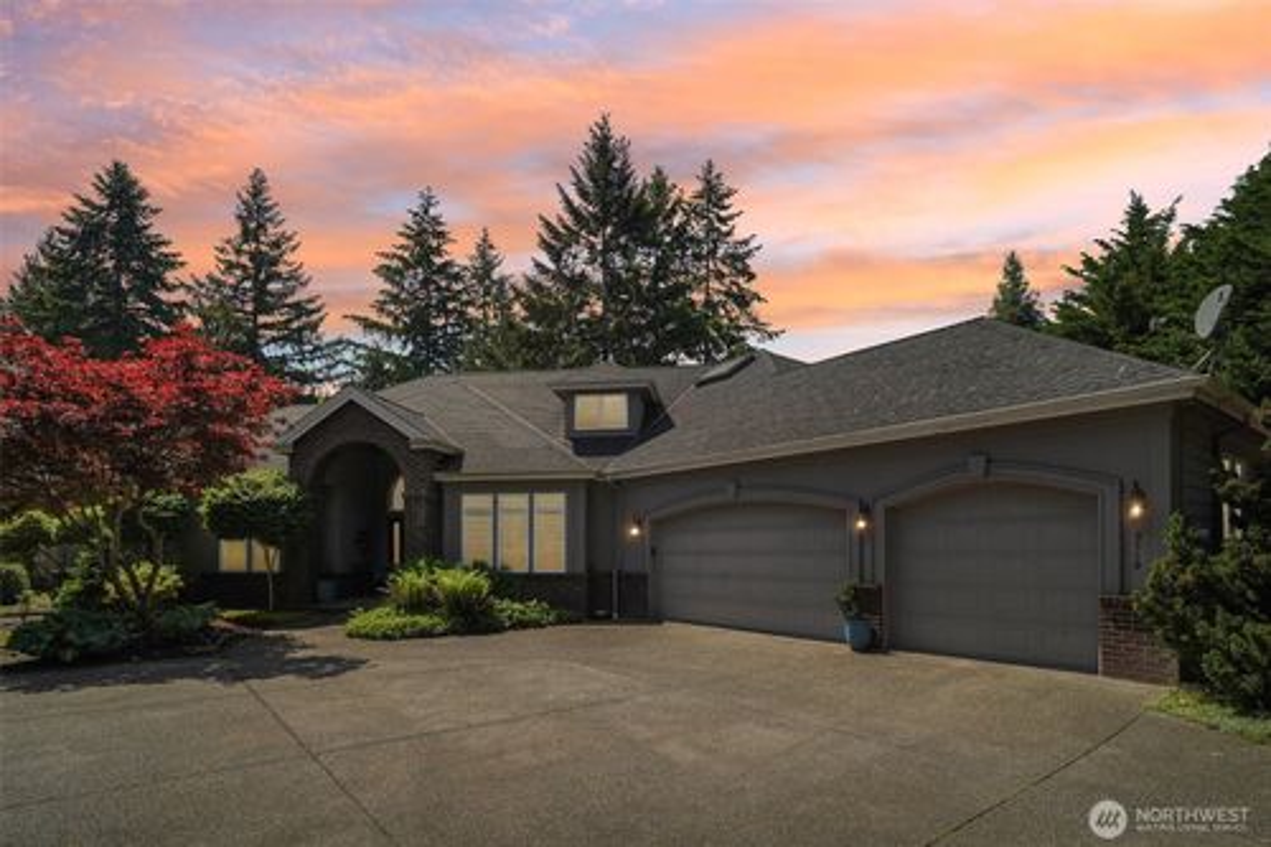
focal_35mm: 16
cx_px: 636
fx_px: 565
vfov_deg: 73.7
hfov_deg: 96.8
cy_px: 424
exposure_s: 1/1250
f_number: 8
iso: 1600
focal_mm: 16
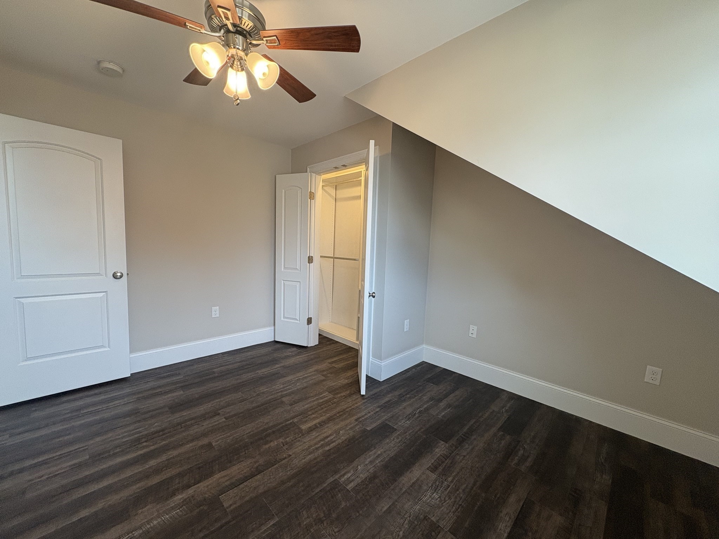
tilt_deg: -3.3
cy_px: 270
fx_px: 291
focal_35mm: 14
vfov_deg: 85.7
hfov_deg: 102.1
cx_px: 360
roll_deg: -1.4
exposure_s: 1/120
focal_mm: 2.22
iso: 125
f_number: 2.2
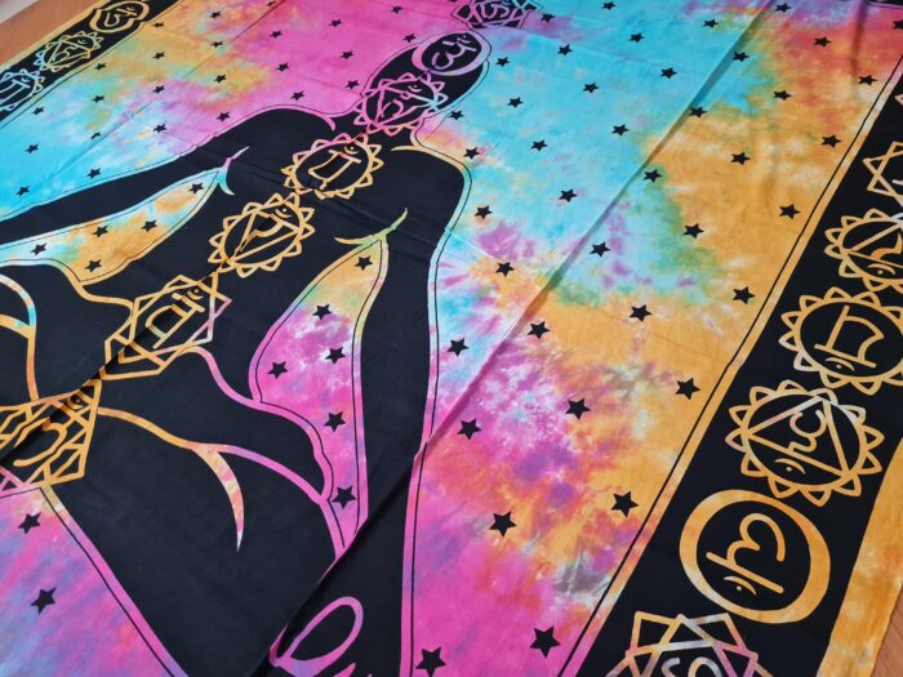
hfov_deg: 67.3
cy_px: 338
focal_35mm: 26
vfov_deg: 53.1
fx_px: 678
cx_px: 452
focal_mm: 5.4
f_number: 1.8
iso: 250
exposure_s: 1/40
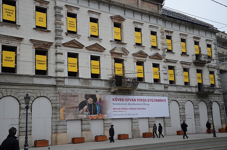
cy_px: 75
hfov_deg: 43.7
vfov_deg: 29.7
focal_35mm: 45
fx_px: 283
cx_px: 114
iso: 400
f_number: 4.2
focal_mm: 30
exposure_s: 1/350
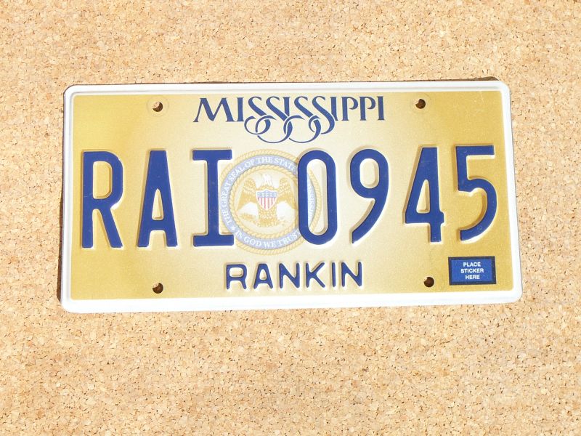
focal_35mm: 49
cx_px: 290
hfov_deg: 38.9
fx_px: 822
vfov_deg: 29.7
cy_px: 218
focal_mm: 7.3
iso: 80
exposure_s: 1/640
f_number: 3.4
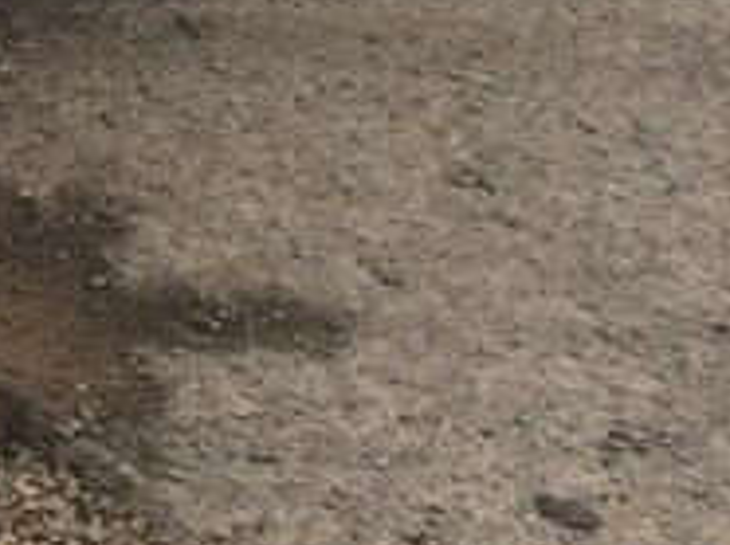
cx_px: -451
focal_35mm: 103
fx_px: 2169
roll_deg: -2.3
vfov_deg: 13.5
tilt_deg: -17.5
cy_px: -276
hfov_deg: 16.8
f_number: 2.2
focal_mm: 4.15
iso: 40
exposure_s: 1/100
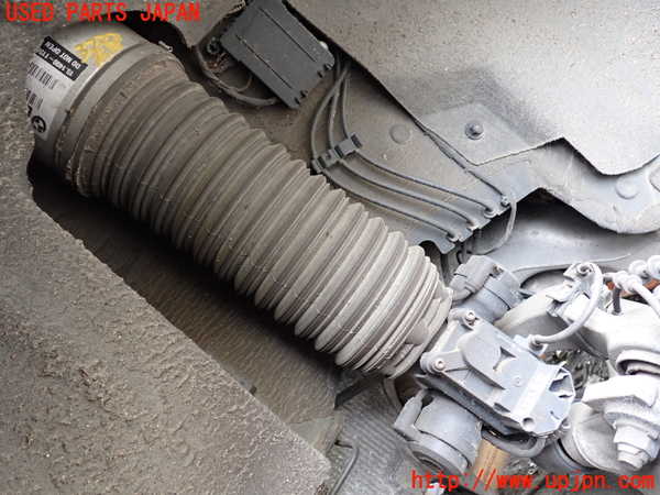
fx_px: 572
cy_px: 248
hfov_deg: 60.0
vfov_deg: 46.8
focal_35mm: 30
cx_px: 330
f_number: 2.3
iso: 400
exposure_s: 1/30
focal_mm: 5.4
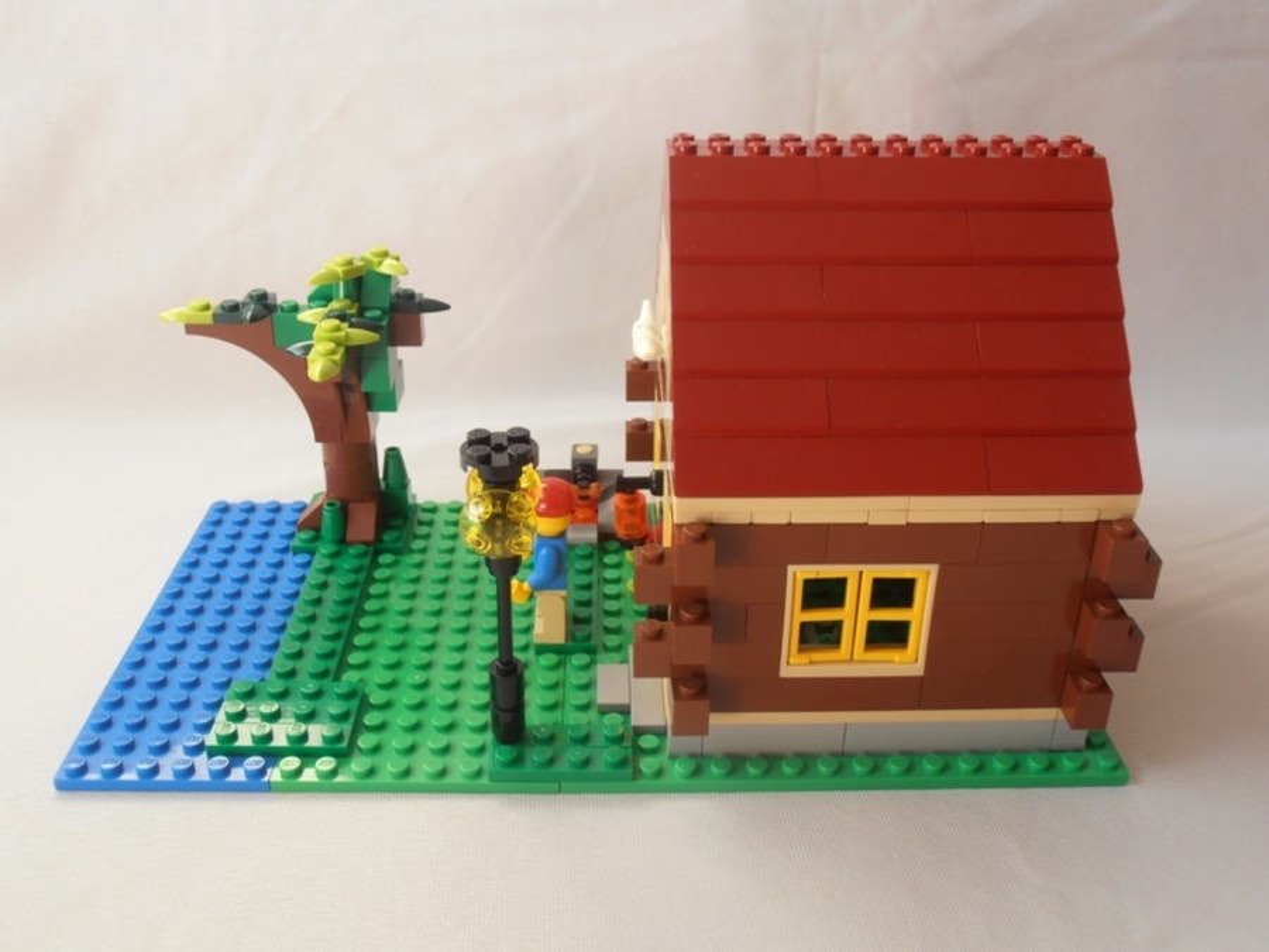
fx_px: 1356
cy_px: 476
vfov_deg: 38.7
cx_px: 634
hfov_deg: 50.1
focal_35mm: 37
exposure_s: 1/40
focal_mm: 6.61
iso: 100
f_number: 3.9
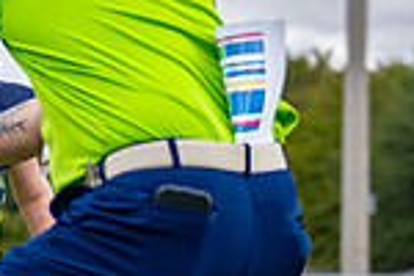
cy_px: 152
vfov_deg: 4.5
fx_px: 3507
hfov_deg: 6.7
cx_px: -144
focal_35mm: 305
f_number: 2.8
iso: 320
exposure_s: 1/2500
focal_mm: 74
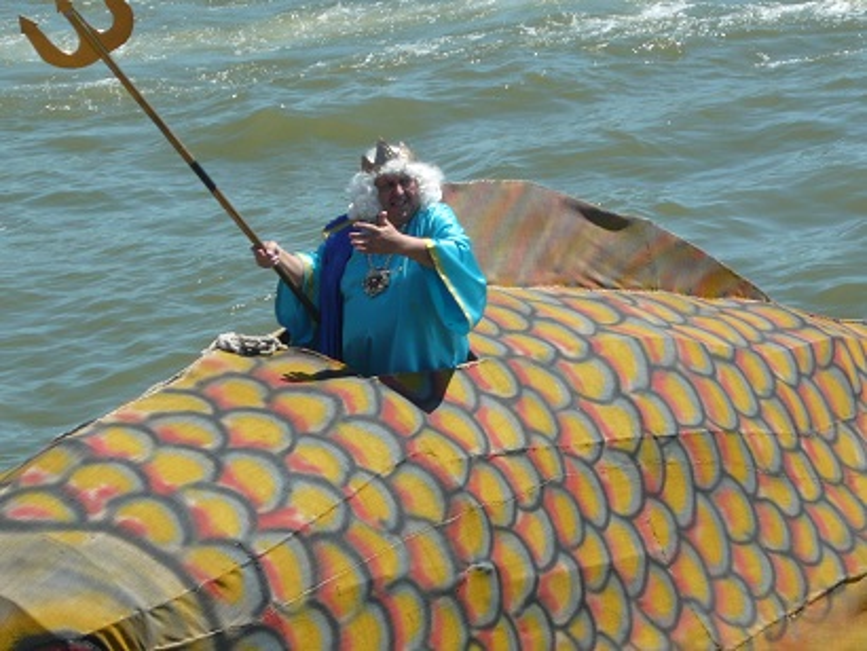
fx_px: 4010
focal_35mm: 160
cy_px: 326
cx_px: 434
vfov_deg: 9.3
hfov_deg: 12.3
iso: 100
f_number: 5.1
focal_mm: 16.5
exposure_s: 1/400
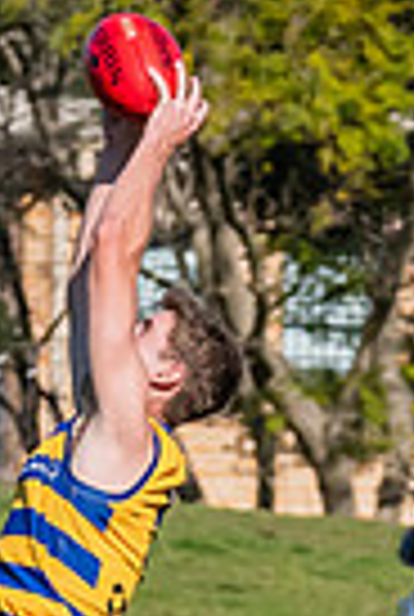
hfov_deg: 0.8
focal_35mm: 1819
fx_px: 31218
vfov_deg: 1.1
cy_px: 773
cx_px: 154
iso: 800
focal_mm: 240
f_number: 11
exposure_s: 1/1600
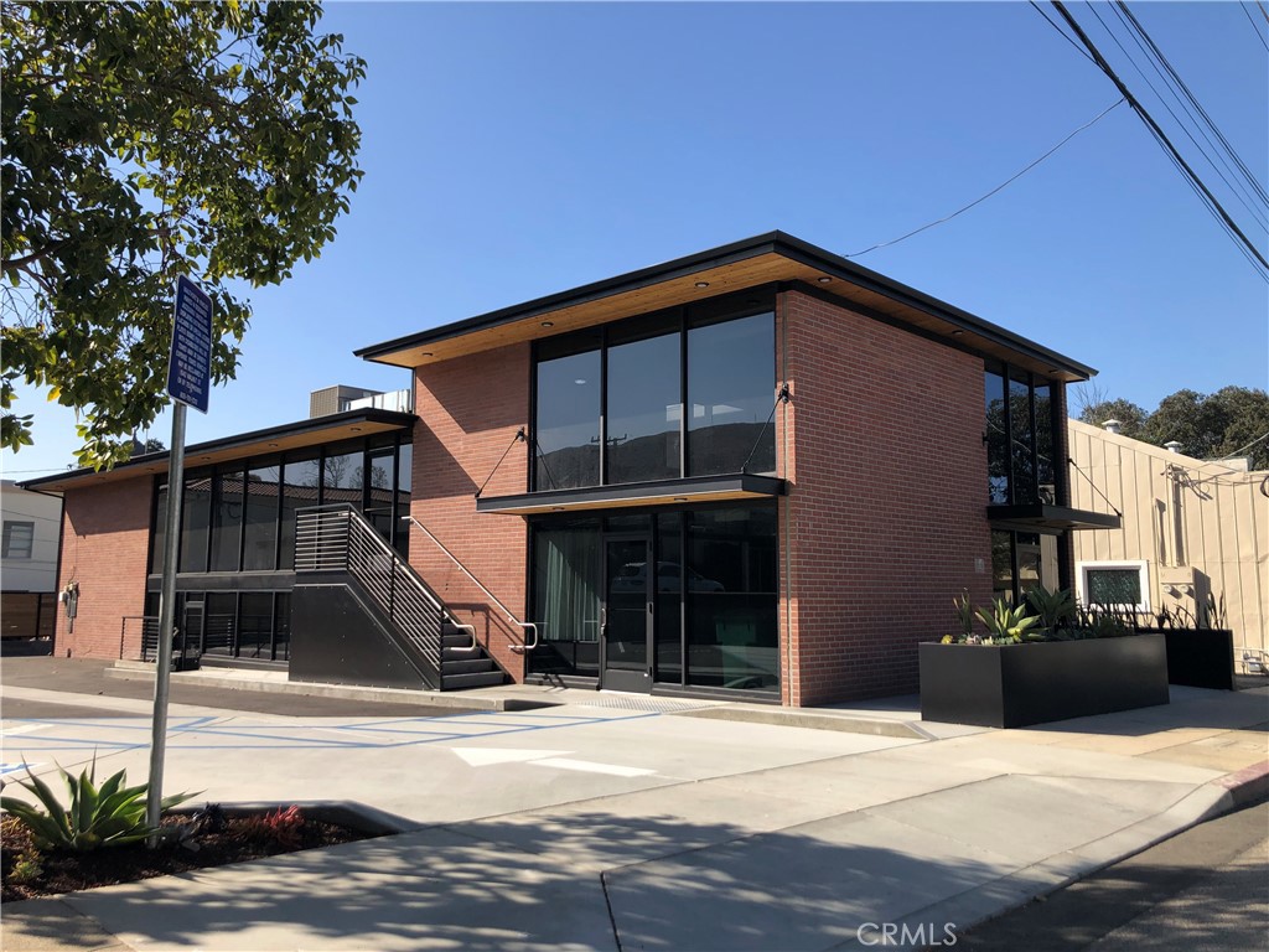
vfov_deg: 49.7
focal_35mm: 28
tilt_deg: +10.0
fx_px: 1026
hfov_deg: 63.4
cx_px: 634
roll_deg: +0.3
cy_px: 476
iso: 20
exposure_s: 1/1333
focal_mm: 3.99
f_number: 1.8
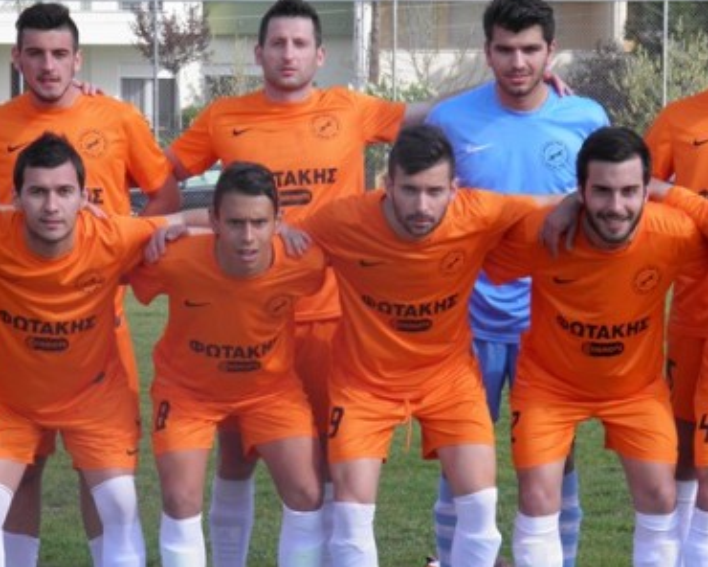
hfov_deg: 15.1
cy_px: 263
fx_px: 2661
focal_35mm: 127
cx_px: 276
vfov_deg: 12.1
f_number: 5.5
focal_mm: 13.2
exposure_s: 1/160
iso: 50
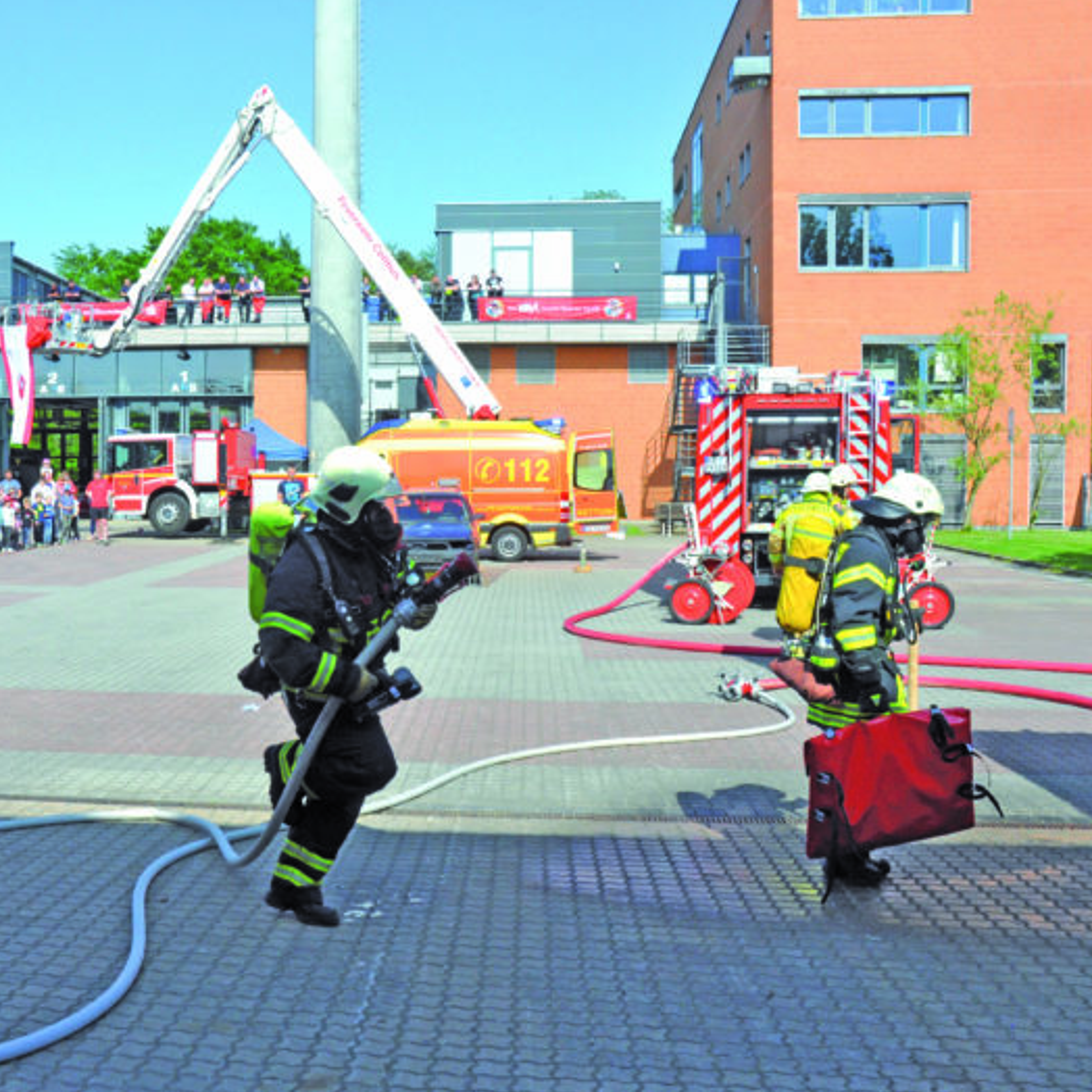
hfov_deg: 46.3
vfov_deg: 47.2
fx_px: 1249
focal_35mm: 35
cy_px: 543
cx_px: 344
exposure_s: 1/500
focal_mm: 18
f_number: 11
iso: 500
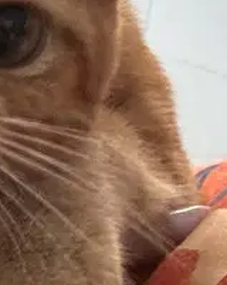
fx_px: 1230
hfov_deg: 9.6
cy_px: 221
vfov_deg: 13.2
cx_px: -272
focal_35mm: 146
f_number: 1.9
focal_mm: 2.69
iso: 80
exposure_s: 1/60
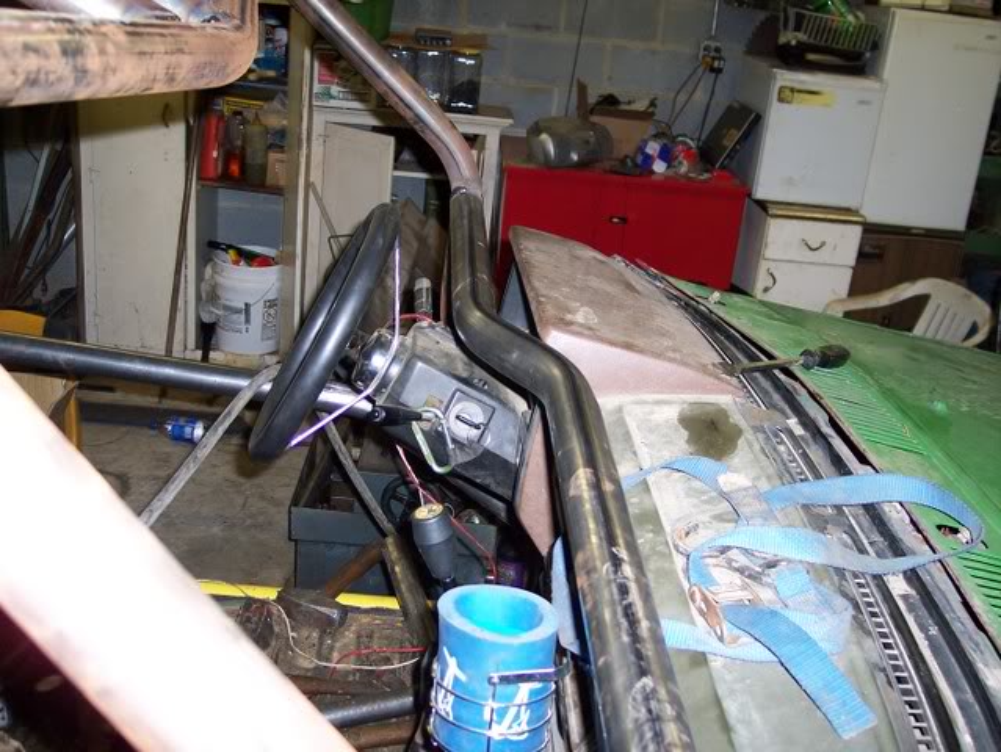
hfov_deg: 47.8
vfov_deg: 36.9
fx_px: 1128
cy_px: 376
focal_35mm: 39
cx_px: 500
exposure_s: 1/60
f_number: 2.8
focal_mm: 8
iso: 100
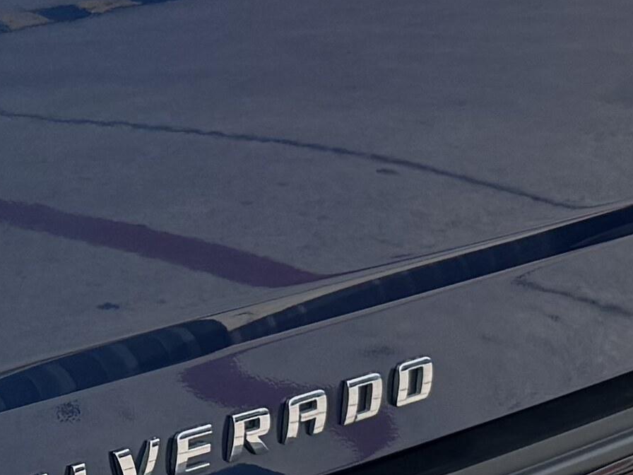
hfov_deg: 11.8
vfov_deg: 9.7
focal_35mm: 153
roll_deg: -0.3
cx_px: -557
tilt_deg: -13.9
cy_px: 154
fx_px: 2798
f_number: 1.78
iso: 80
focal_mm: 6.76
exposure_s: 1/2959
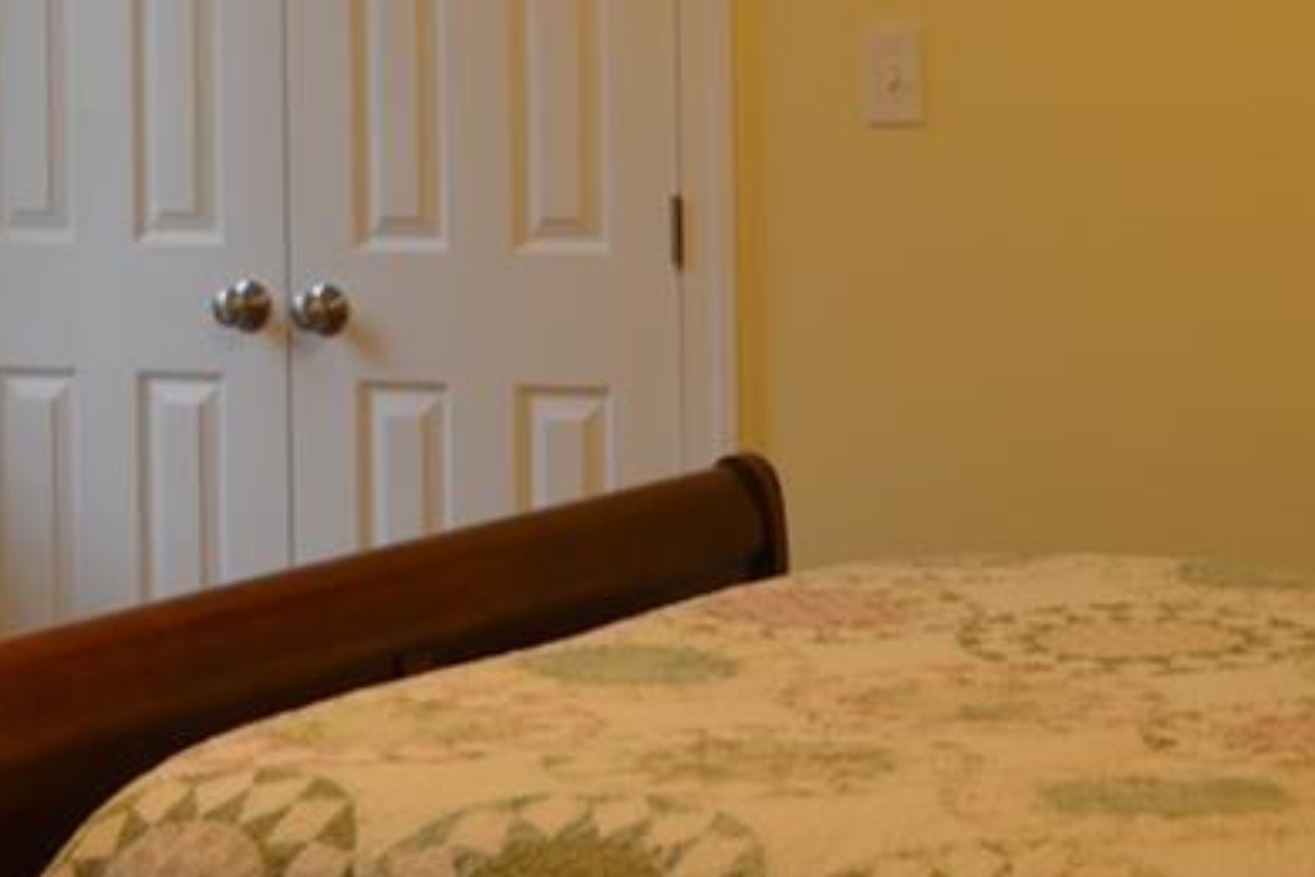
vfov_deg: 11.4
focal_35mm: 118
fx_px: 4310
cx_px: 954
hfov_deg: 17.3
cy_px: -94
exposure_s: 1/13
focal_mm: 30
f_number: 4.2
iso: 100
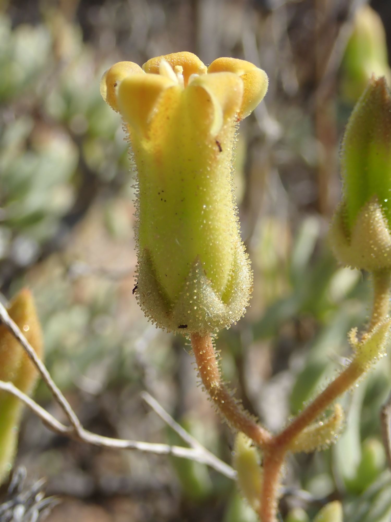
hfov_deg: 22.6
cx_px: 196
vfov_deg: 29.8
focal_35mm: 65
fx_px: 979
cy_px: 261
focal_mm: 11.78
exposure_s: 1/320
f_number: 5
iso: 100
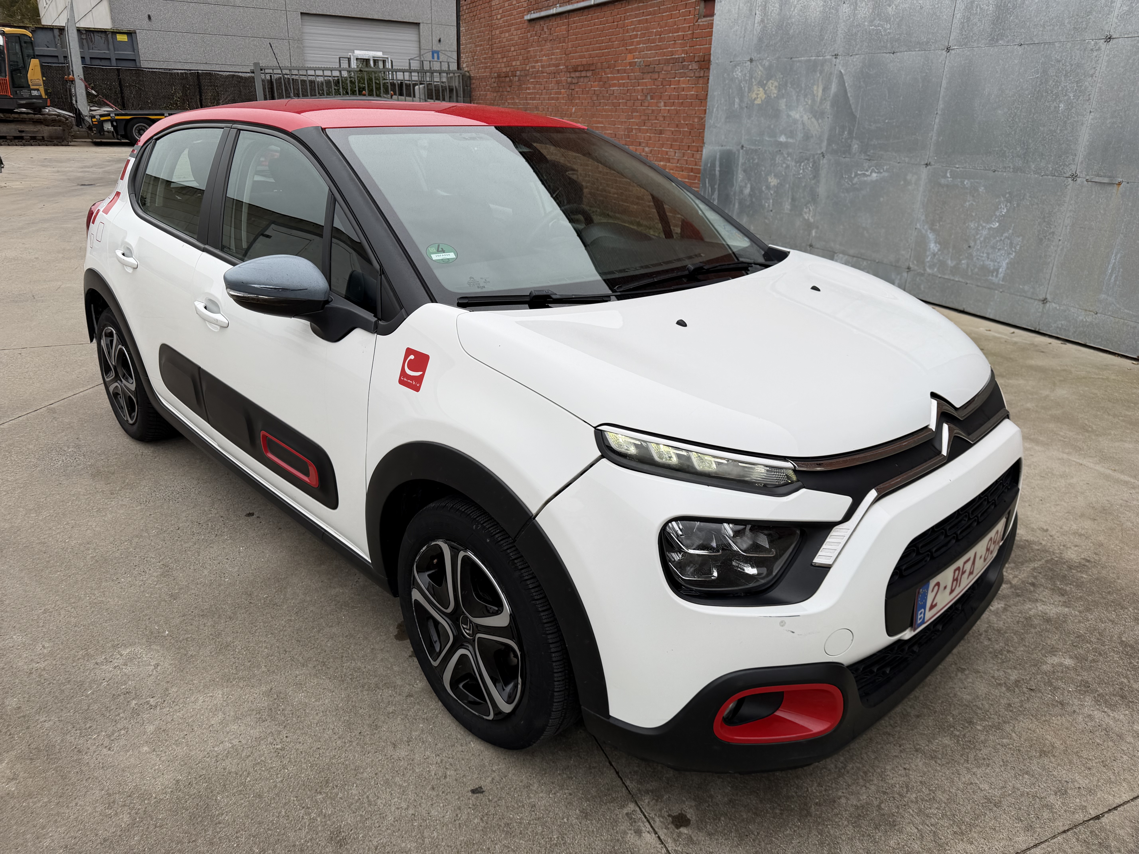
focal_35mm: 24
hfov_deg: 71.6
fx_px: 790
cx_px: 570
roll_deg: -2.0
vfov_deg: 56.8
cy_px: 427
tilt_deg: -19.5
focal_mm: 6.76
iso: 80
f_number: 1.78
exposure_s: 1/494
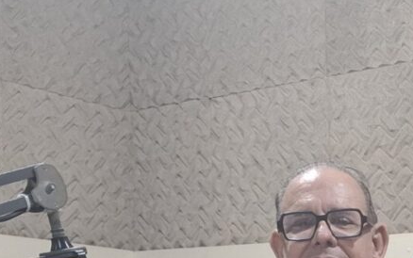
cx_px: 462
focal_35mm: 89
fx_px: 1002
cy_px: 456
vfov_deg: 13.3
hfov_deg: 22.0
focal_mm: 5.54
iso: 250
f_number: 1.8
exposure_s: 1/40
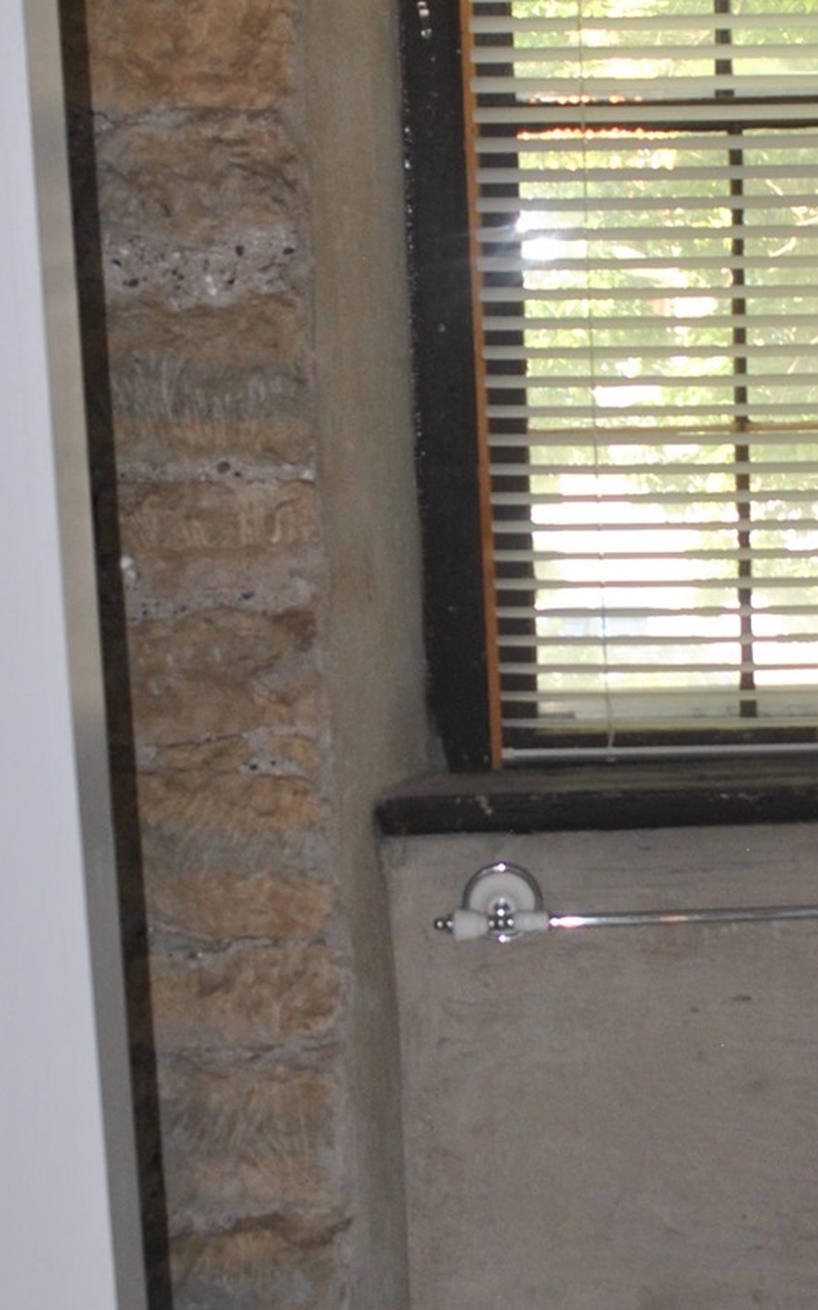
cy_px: 619
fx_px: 2820
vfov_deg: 26.2
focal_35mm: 79
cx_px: 574
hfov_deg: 16.5
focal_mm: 18
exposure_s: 1/60
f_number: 3.5
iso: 200
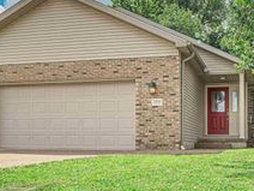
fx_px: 242
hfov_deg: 51.3
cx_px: 210
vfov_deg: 42.9
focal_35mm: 33
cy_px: 106
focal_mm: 7
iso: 200
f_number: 5.6
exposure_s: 1/500
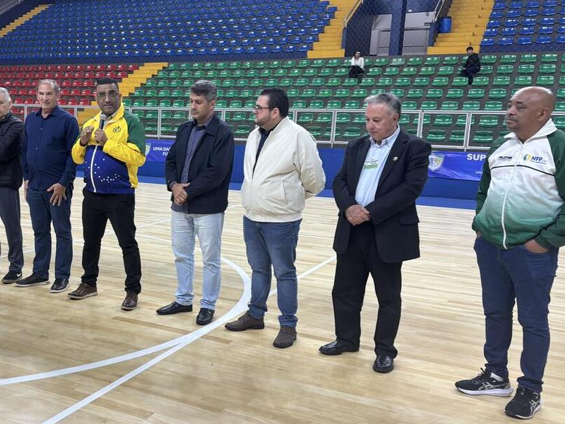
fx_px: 637
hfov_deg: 46.8
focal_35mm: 39
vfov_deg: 36.8
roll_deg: -1.1
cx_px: 172
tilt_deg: -9.3
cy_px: 221
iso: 100
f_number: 1.6
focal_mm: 5.96
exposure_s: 1/60
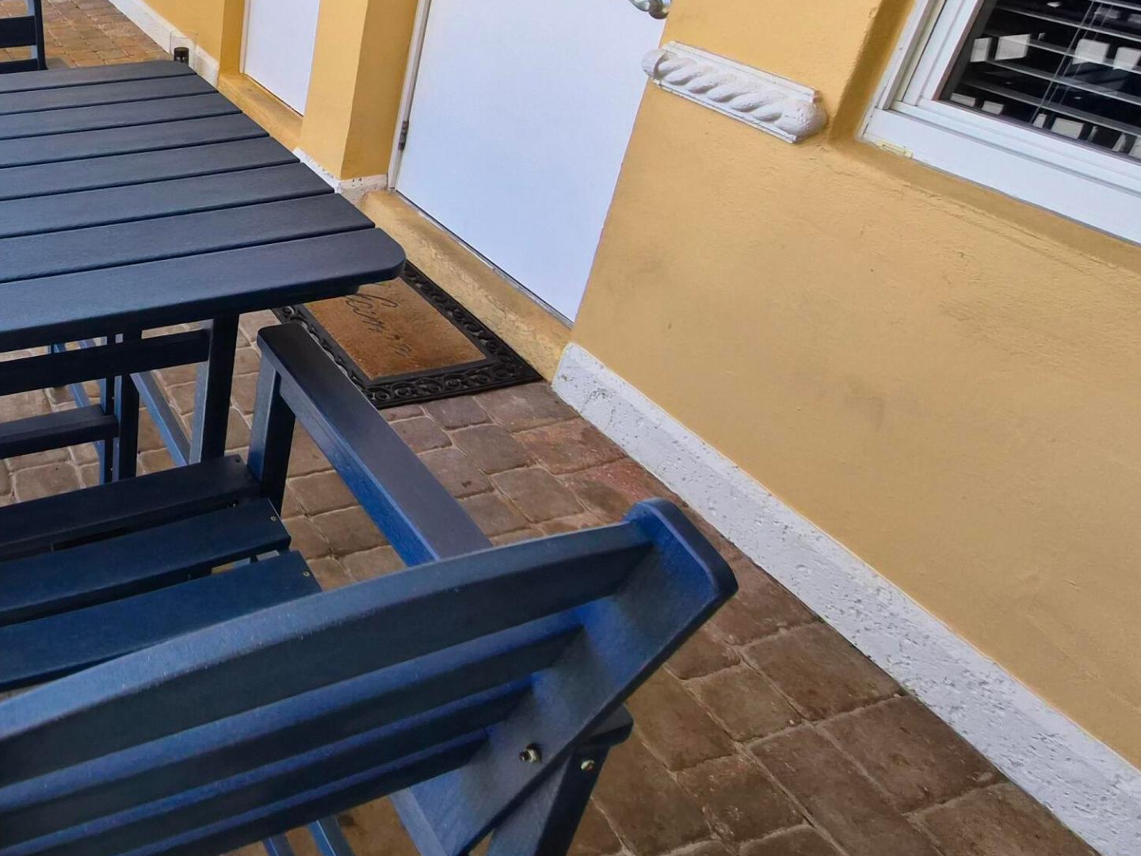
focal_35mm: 26
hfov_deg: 56.7
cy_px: 205
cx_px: 87
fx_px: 857
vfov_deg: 50.7
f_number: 2.2
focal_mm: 1.7
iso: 25
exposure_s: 1/410
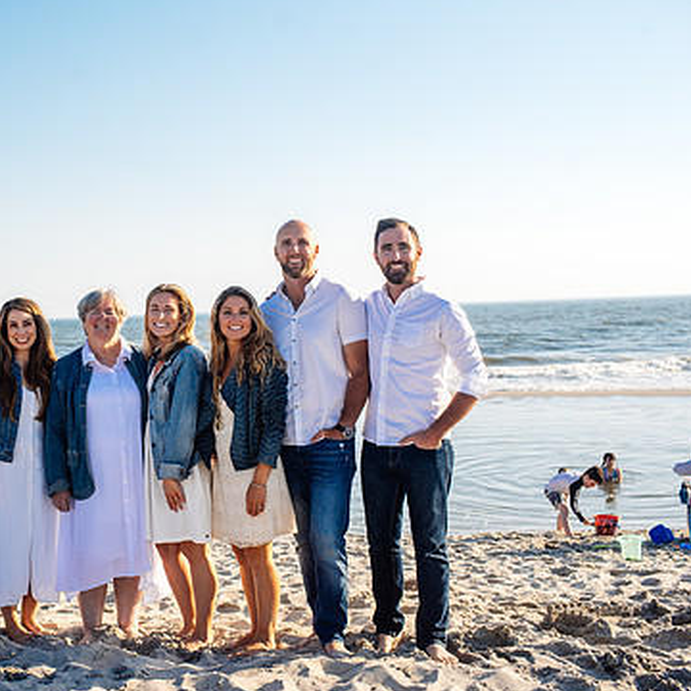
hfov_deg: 34.3
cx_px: 138
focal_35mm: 48
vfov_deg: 35.4
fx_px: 1084
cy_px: 333
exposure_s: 1/1000
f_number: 4.5
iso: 160
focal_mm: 35
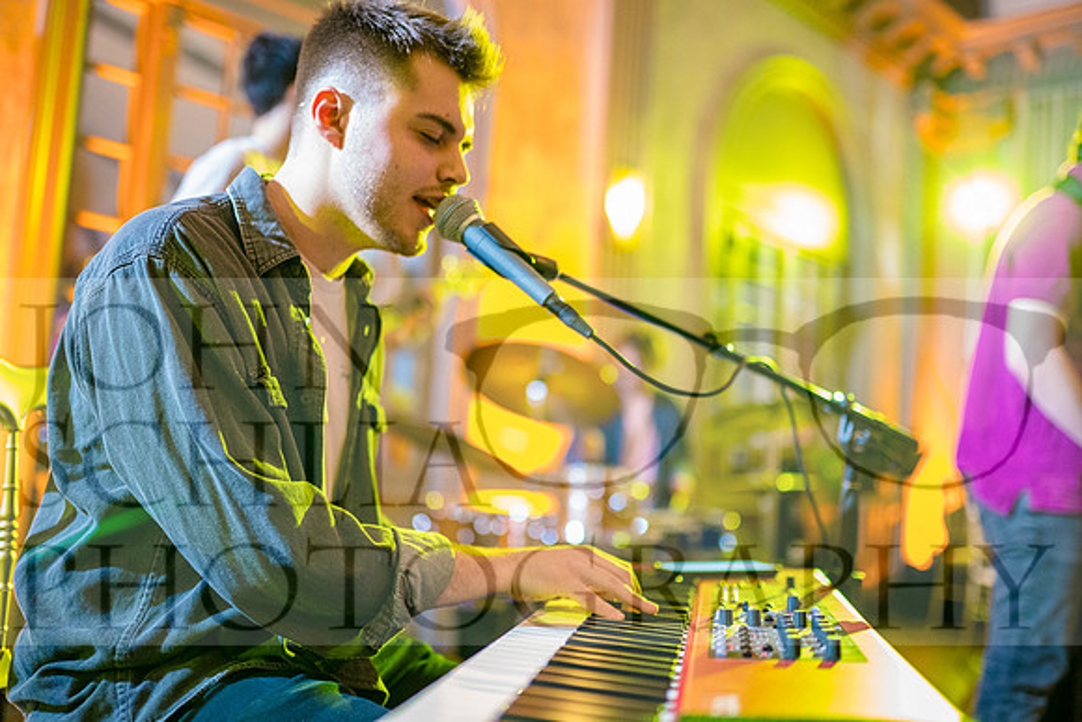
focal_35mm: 35
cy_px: 361
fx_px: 1052
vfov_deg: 37.9
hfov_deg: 54.4
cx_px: 541
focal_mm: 35
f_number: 1.4
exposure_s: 1/50
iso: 5000
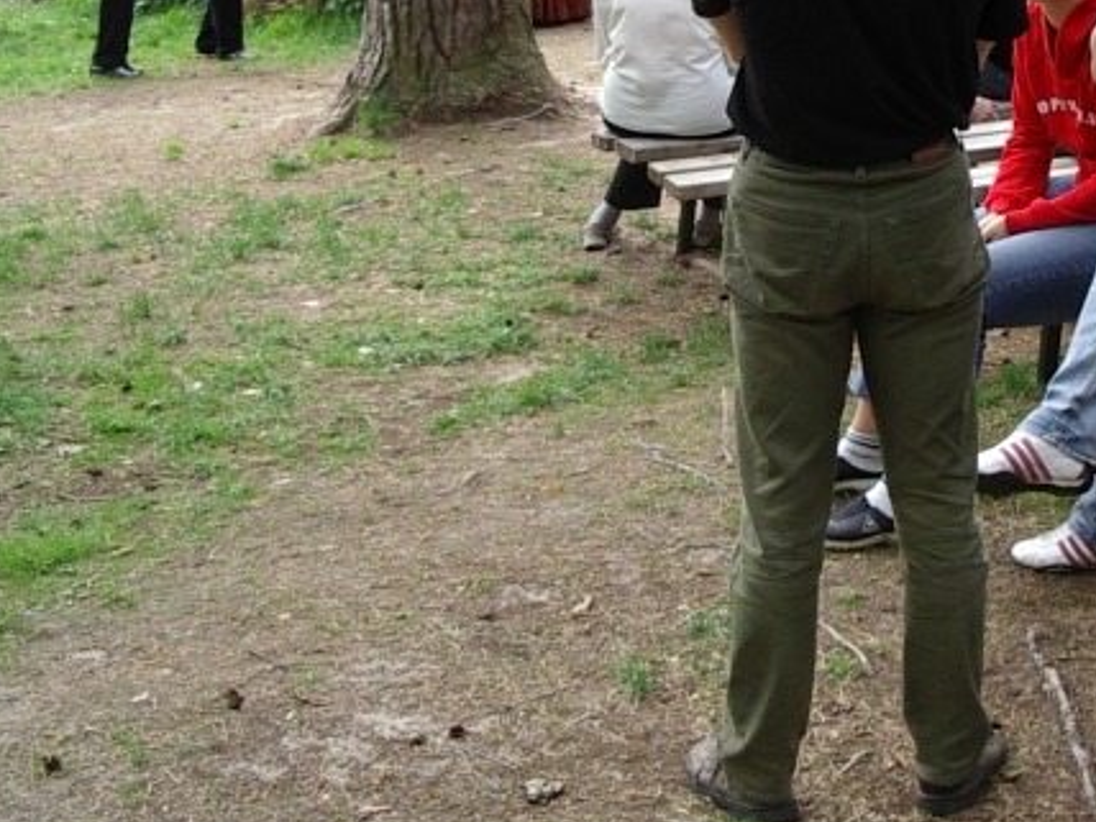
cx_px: 850
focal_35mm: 71
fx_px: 2248
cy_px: 108
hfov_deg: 27.0
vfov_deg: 20.4
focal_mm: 5.8
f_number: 4.8
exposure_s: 1/60
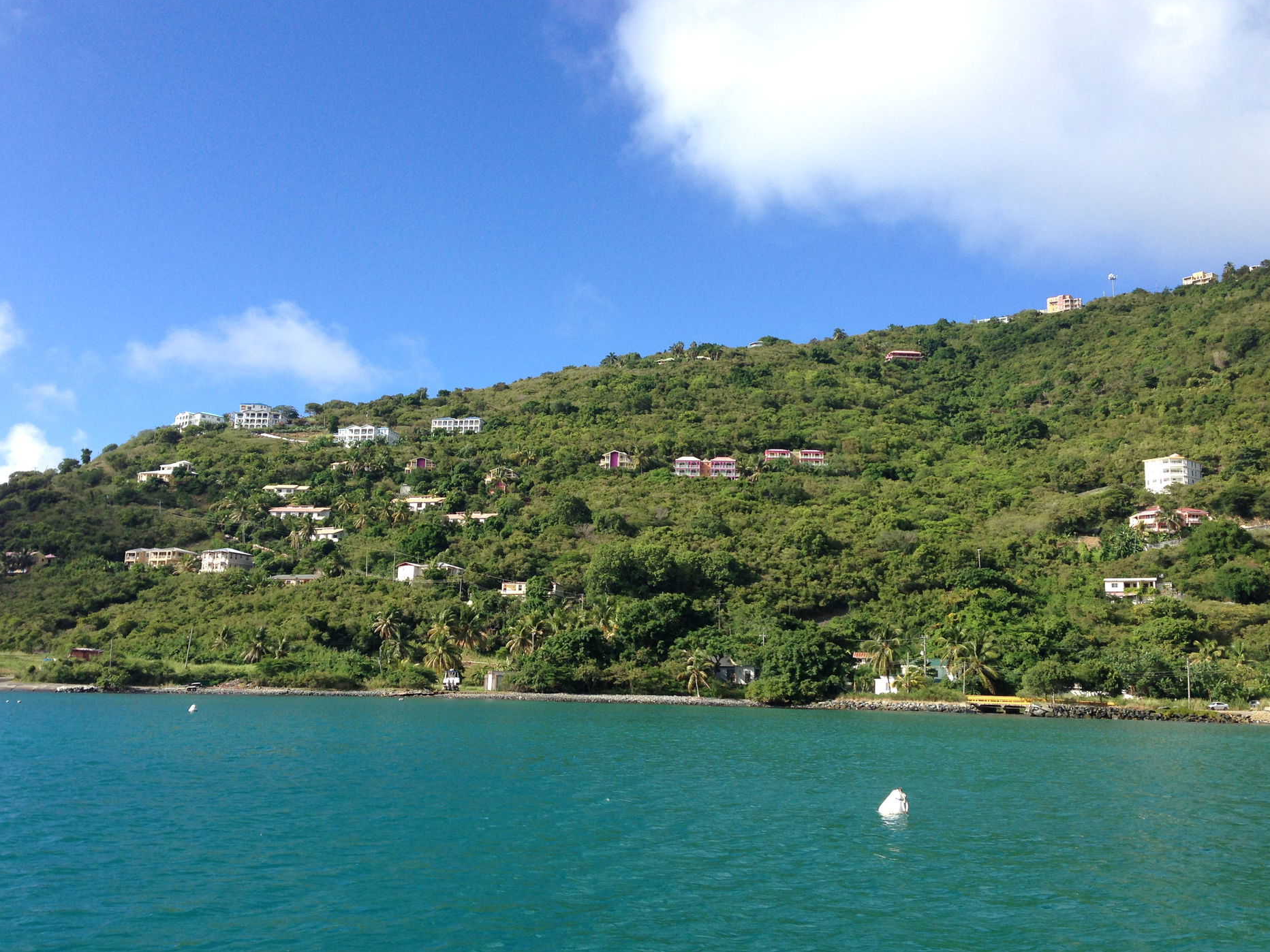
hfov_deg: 54.0
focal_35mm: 34
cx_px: 632
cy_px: 465
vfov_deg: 41.8
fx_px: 1247
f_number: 2.4
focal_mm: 4.12
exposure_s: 1/1232
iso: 50
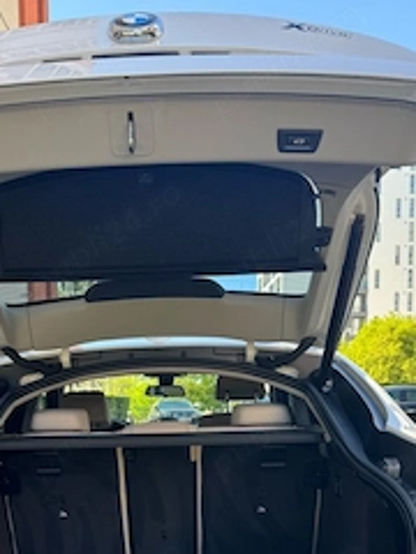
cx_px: 153
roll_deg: +1.0
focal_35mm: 40
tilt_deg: -4.3
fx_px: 641
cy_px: 448
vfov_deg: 44.4
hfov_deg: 35.7
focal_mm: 6.76
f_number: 1.78
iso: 80
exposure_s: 1/293
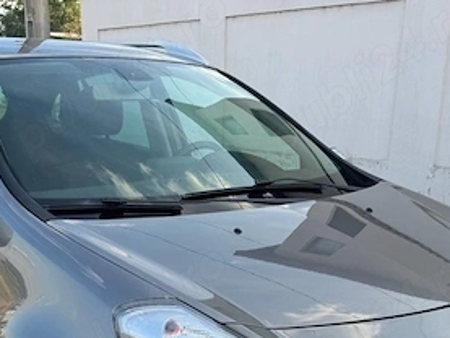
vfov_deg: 26.6
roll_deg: +0.2
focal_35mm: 52
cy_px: 336
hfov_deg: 36.7
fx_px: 676
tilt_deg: -20.1
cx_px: 185
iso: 80
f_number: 1.78
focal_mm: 6.76
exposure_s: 1/802
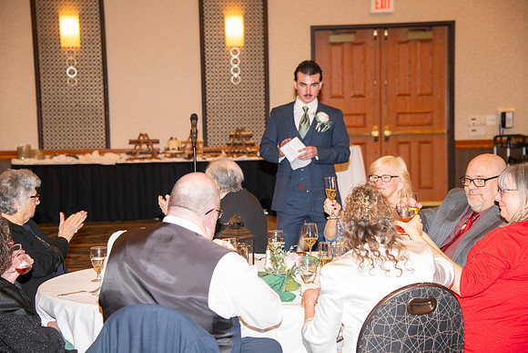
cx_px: 264
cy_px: 176
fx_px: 1320
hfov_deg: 22.6
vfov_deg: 15.2
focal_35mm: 90
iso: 2000
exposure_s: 1/60
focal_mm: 90
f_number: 5.6
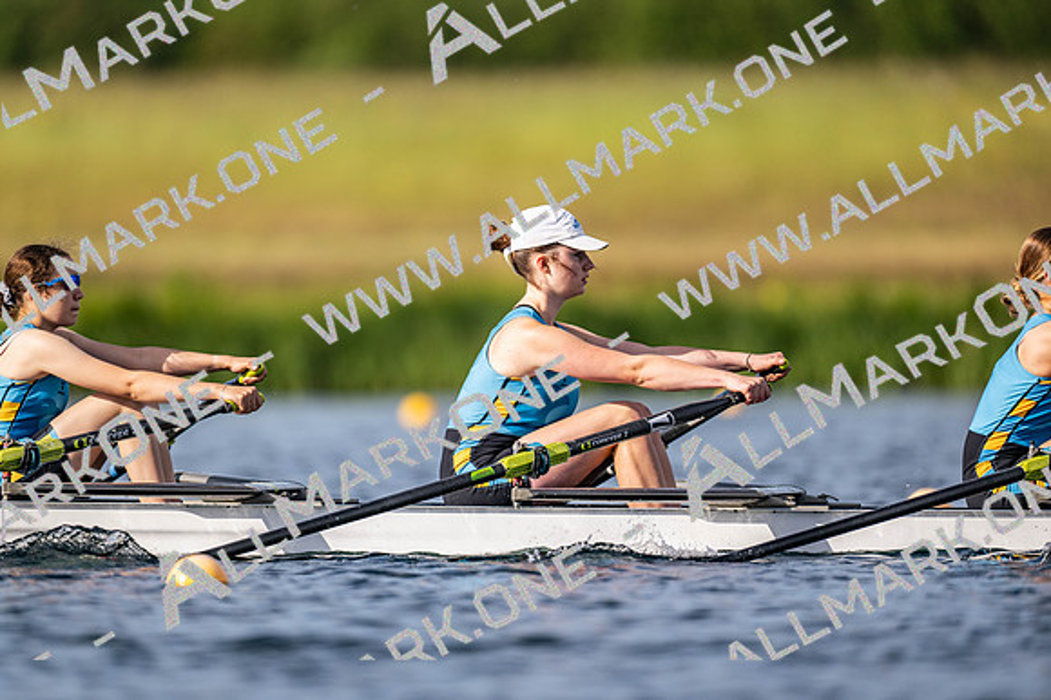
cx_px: 526
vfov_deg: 2.3
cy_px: 350
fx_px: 17510
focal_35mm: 600
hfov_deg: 3.4
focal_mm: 600
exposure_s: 1/2500
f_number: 4
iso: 220
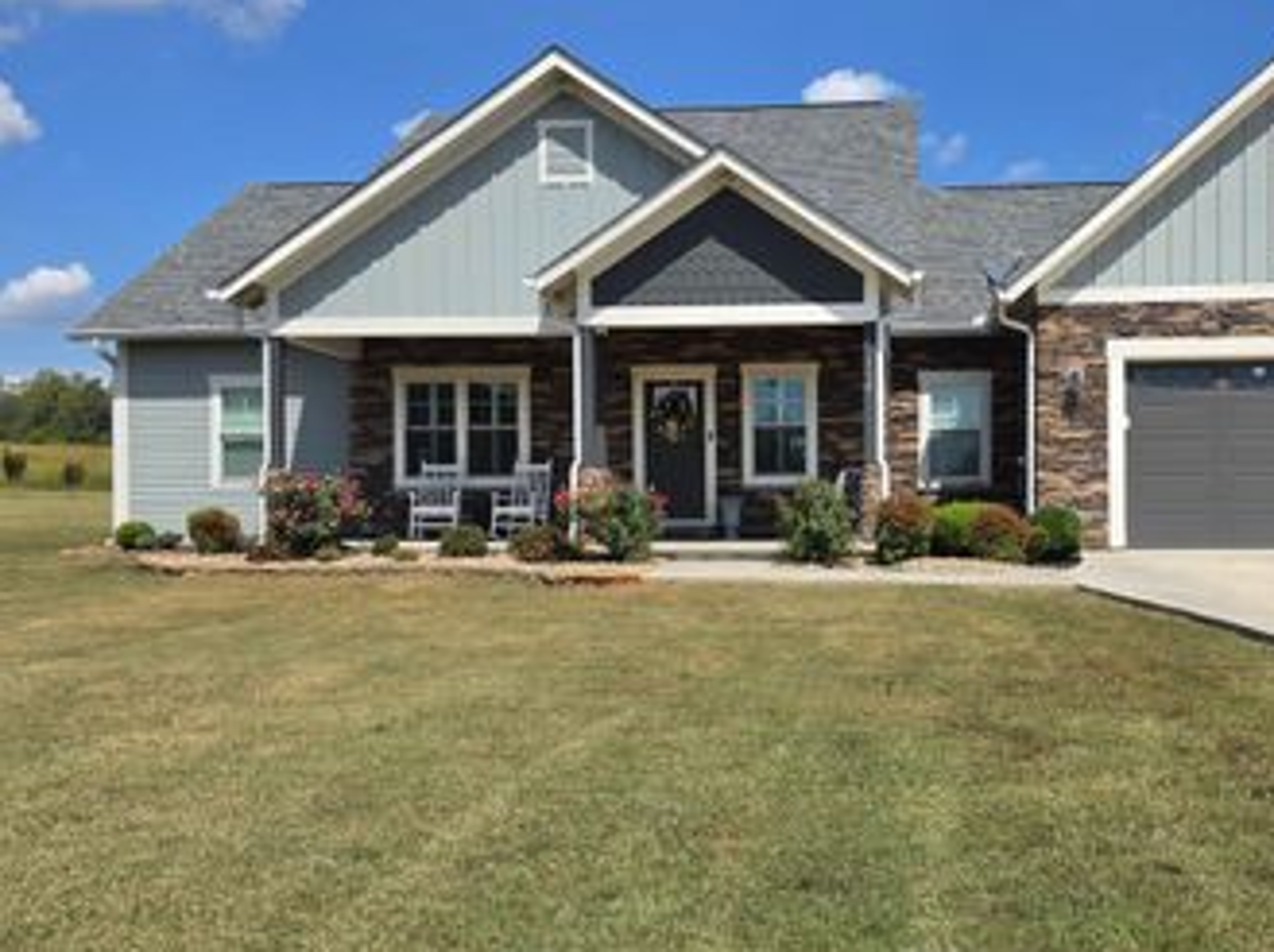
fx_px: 1287
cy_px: 536
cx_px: 778
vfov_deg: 40.6
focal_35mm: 35
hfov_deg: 52.2
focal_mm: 6.5
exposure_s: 1/7939
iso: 50
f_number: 1.4
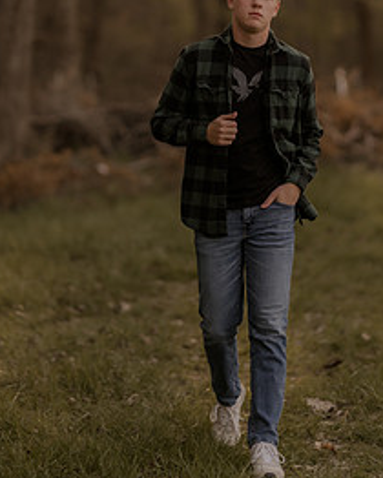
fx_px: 1939
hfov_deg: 11.3
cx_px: 210
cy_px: 88
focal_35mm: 137
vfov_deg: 14.0
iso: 250
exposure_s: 1/1000
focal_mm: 85
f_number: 1.4
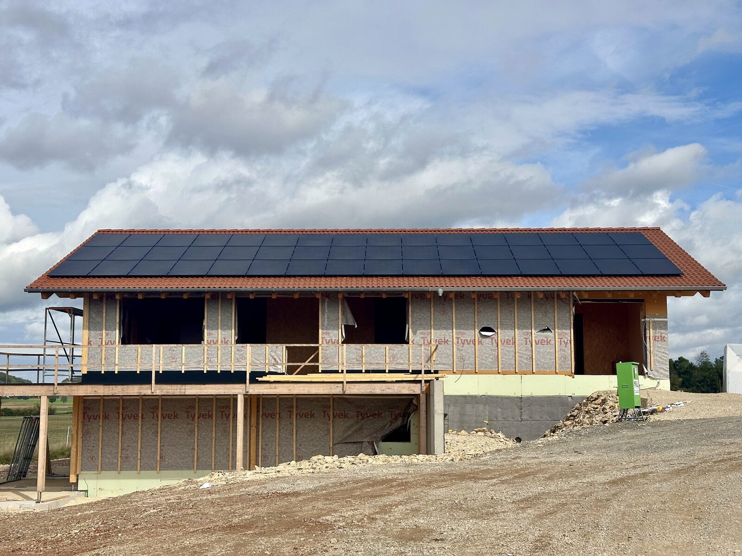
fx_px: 1029
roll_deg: -0.3
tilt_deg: +5.7
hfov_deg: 39.7
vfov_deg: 30.3
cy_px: 278
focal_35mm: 48
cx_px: 371
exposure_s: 1/6623
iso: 64
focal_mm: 6.86
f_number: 1.78
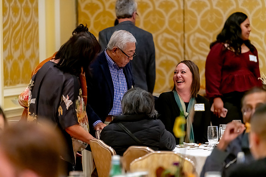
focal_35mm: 200
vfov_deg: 6.9
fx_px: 1478
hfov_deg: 10.3
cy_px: 88
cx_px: 133
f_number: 2.8
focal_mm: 200
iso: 6400
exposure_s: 1/200
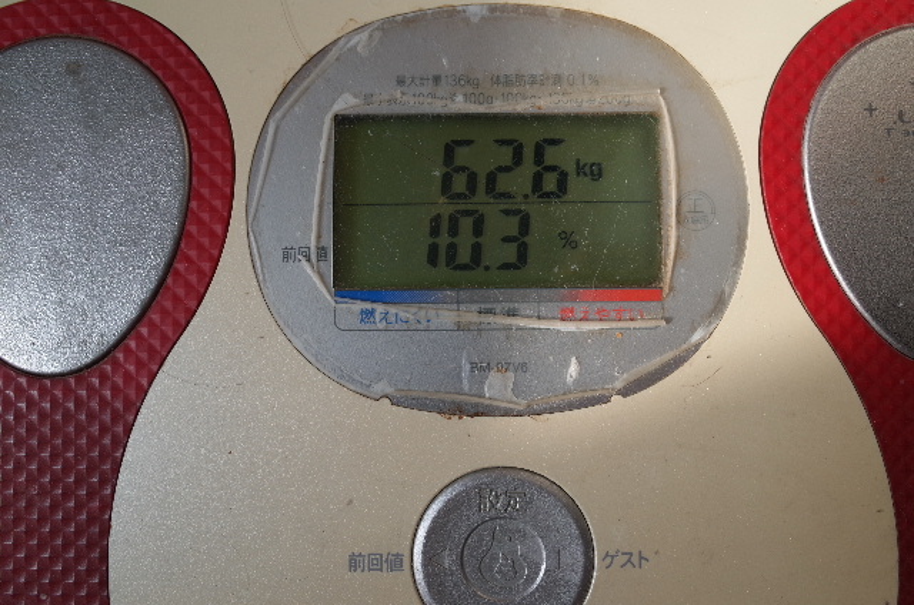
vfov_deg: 46.2
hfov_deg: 65.6
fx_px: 709
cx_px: 457
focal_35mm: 28
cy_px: 302
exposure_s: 1/80
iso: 100
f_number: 4
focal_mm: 18.3
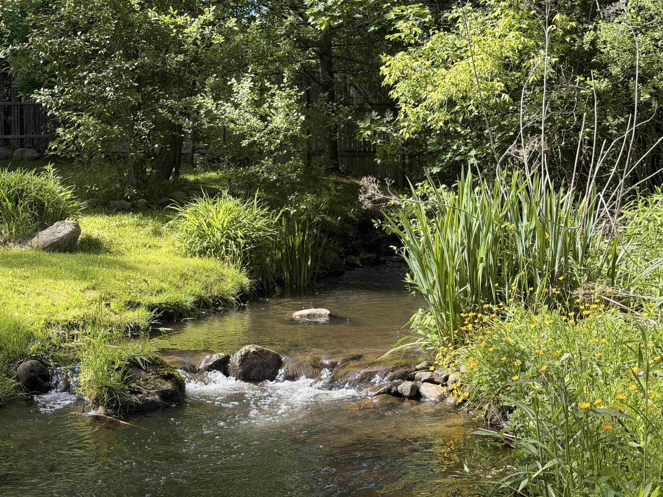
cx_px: 332
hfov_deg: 39.7
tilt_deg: -5.2
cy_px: 248
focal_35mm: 48
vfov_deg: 30.3
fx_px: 919
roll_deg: +1.3
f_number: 1.78
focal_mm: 6.76
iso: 64
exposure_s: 1/939
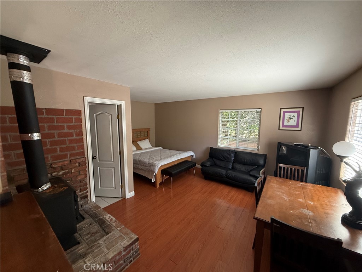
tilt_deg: -4.8
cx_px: 181
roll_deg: +0.4
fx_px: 146
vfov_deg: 85.7
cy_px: 136
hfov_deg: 102.1
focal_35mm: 14
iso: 320
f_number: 2.2
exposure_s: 1/78
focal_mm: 2.22
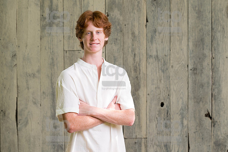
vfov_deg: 10.6
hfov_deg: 15.8
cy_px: 66
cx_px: 109
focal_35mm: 130
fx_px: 820
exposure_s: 1/250
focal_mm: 102
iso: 160
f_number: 4.5
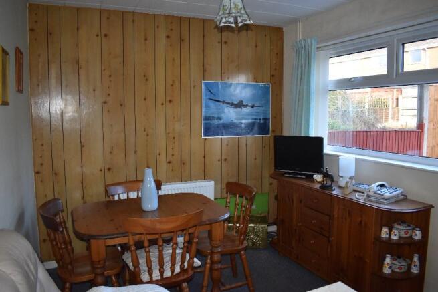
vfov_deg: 48.0
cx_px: 219
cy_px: 146
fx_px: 329
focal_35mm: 27
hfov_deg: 67.4
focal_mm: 18
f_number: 4
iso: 800
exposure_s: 1/200
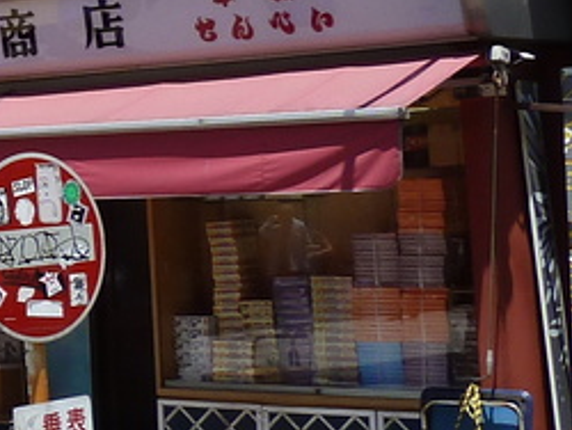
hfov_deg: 13.3
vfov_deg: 12.3
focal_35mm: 120
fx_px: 1985
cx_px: -693
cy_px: 105
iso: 80
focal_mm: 4.1
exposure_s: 1/400
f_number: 4
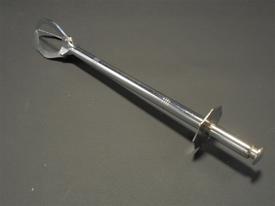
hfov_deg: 54.0
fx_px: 270
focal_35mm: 34
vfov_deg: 41.8
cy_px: 103
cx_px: 138
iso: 160
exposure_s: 1/30
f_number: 4
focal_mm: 6.1
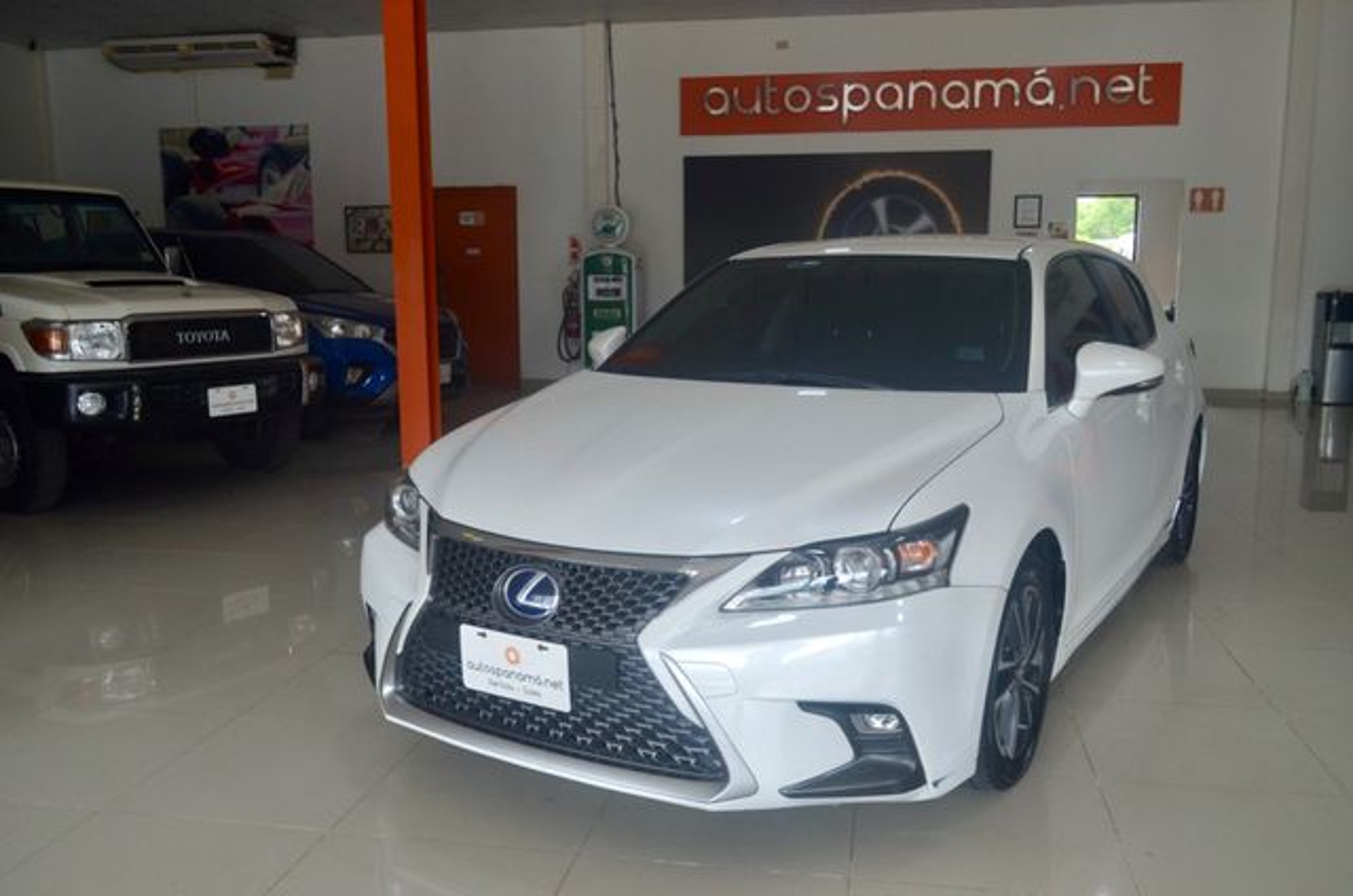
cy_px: 448
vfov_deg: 43.4
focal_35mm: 30
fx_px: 1125
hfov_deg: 62.0
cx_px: 676
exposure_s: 1/100
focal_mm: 20
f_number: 5
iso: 400
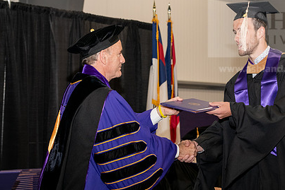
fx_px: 911
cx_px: 187
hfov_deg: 17.7
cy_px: 84
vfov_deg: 11.9
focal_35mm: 115
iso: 2000
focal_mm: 80
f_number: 5.6
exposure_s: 1/200
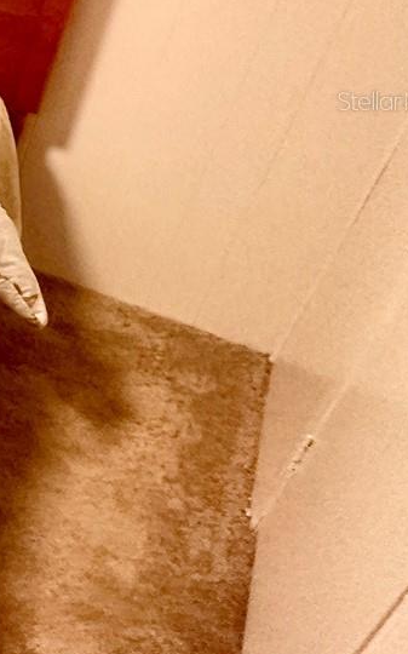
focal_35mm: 44
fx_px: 784
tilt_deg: -27.6
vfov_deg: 42.5
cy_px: 101
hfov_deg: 16.3
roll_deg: +2.9
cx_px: -517
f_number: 2.2
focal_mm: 2.22
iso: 320
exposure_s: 1/120
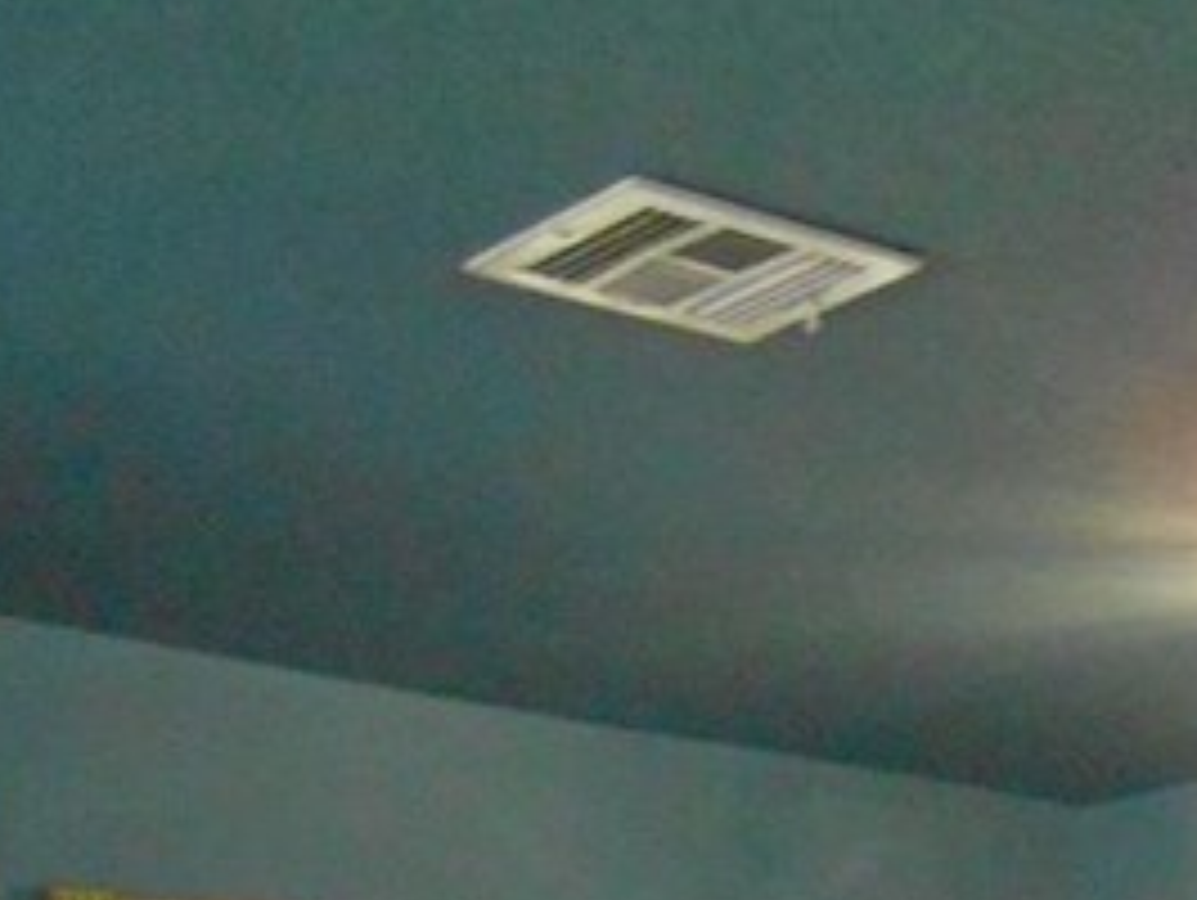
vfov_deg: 13.3
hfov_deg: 18.4
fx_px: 3461
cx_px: 1526
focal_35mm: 100
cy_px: 1652
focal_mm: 4.6
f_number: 3.5
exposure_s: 1/20
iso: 400
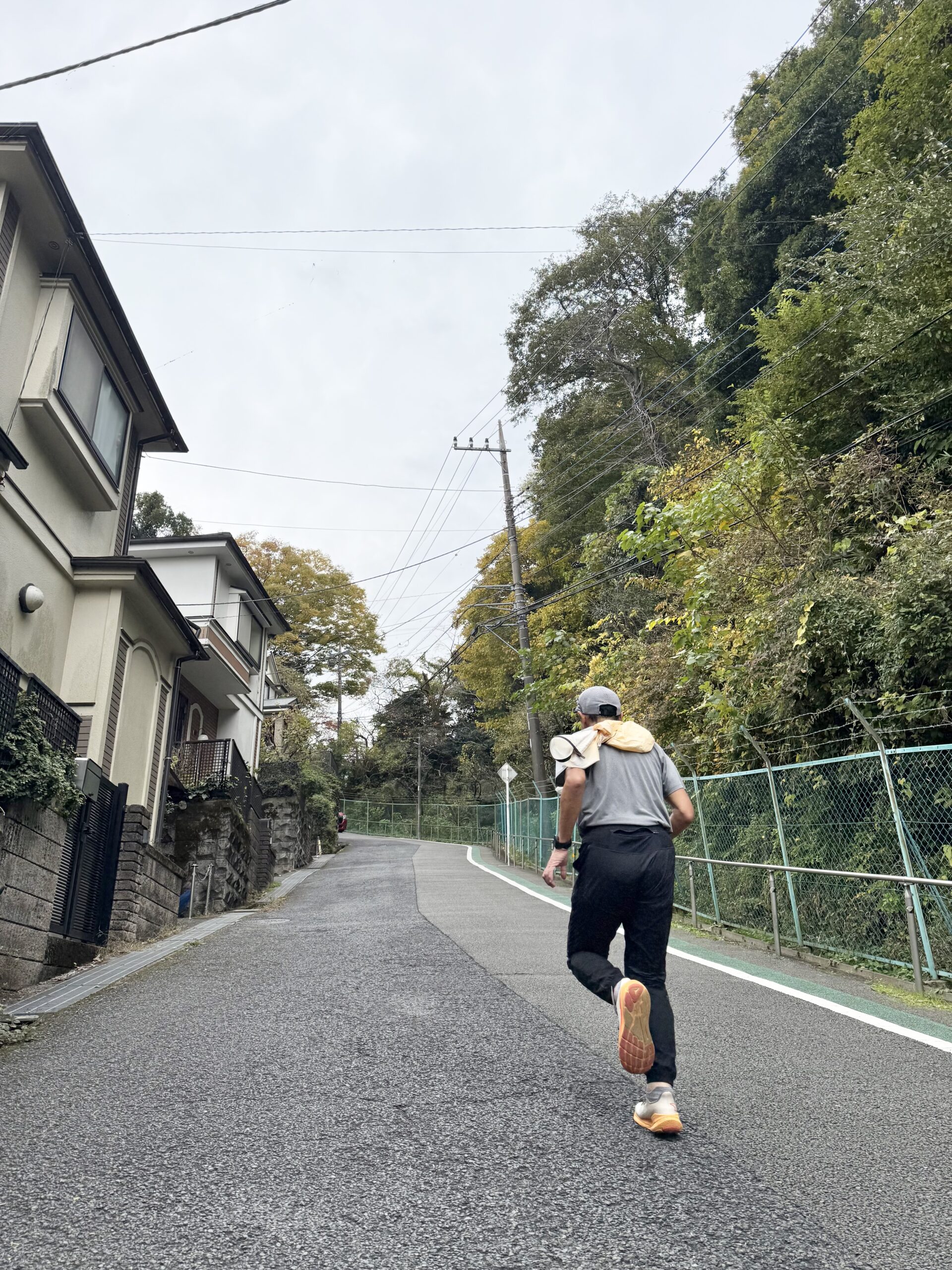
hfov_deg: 56.8
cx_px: 476
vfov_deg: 71.6
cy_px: 635
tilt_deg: +22.8
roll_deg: +0.5
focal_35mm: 24
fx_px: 880
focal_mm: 6.76
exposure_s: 1/2703
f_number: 1.78
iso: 80
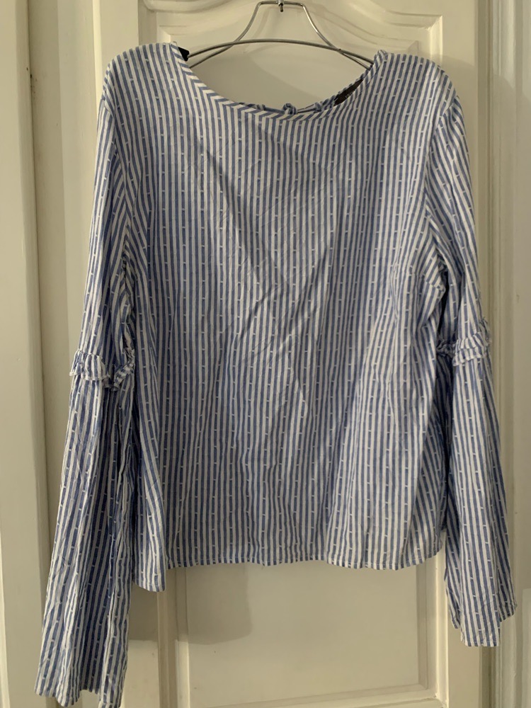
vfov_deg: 67.3
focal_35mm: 26
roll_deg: +0.7
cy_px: 354
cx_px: 266
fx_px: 532
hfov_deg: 53.1
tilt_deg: -2.8
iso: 400
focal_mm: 4.25
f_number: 1.8
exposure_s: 1/54
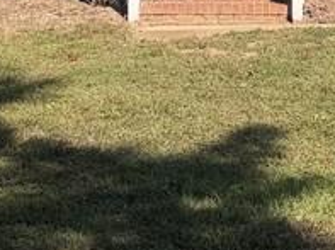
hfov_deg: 15.3
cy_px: -214
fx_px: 1207
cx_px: 396
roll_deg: -0.9
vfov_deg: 11.0
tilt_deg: +7.2
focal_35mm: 125
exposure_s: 1/3021
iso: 80
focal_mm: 6.76
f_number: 1.78
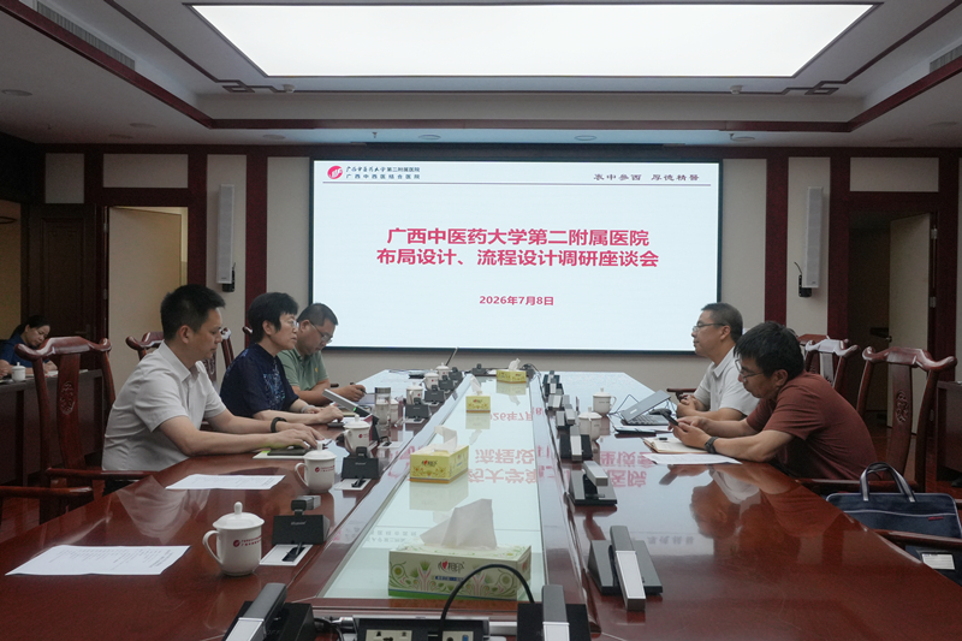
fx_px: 882
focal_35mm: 33
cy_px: 320
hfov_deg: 57.2
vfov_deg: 40.0
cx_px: 481
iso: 1250
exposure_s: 1/200
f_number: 8
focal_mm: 22
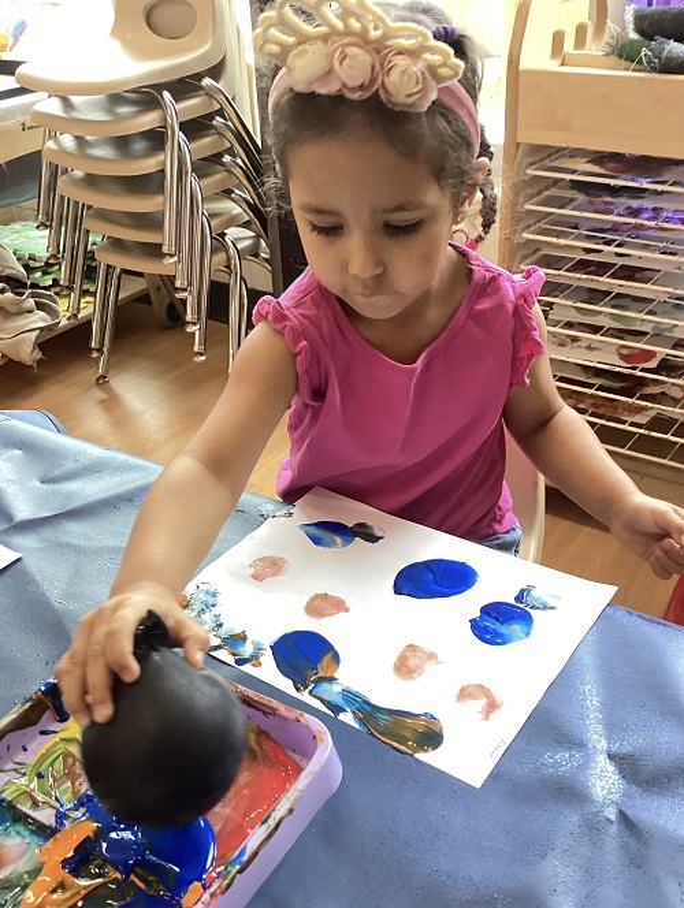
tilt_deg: -34.5
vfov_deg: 58.3
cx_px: 342
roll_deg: +2.2
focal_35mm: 31
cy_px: 454
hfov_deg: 45.5
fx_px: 815
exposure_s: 1/60
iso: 125
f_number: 2.4
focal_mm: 3.3
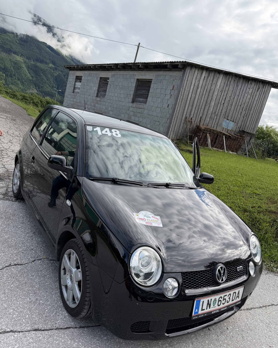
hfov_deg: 54.9
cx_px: 138
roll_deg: -15.1
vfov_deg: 66.0
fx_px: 267
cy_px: 179
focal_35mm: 26
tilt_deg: -9.8
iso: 80
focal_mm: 6.76
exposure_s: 1/1855
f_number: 1.78
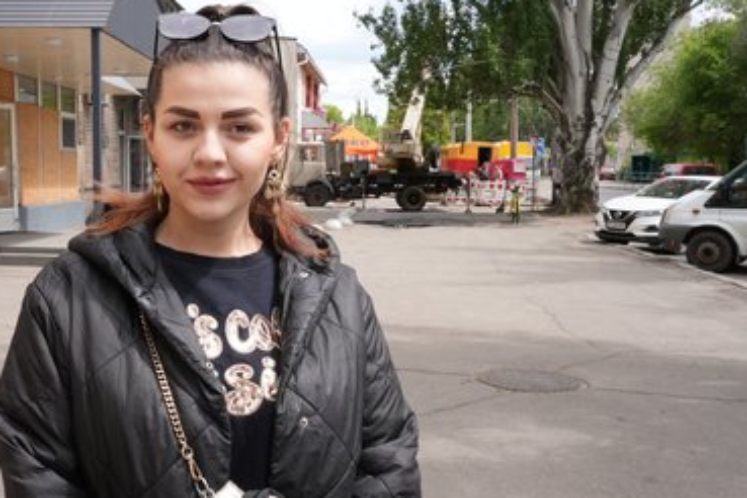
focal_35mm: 39
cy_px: 244
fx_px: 809
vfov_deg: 34.2
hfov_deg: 49.5
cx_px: 360
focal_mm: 36
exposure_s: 1/100
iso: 800
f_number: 22
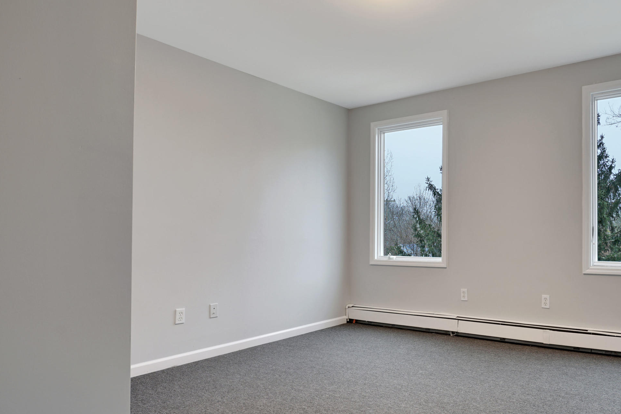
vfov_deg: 51.1
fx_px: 431
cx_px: 435
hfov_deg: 68.6
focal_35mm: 25
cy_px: 233
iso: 200
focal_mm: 16
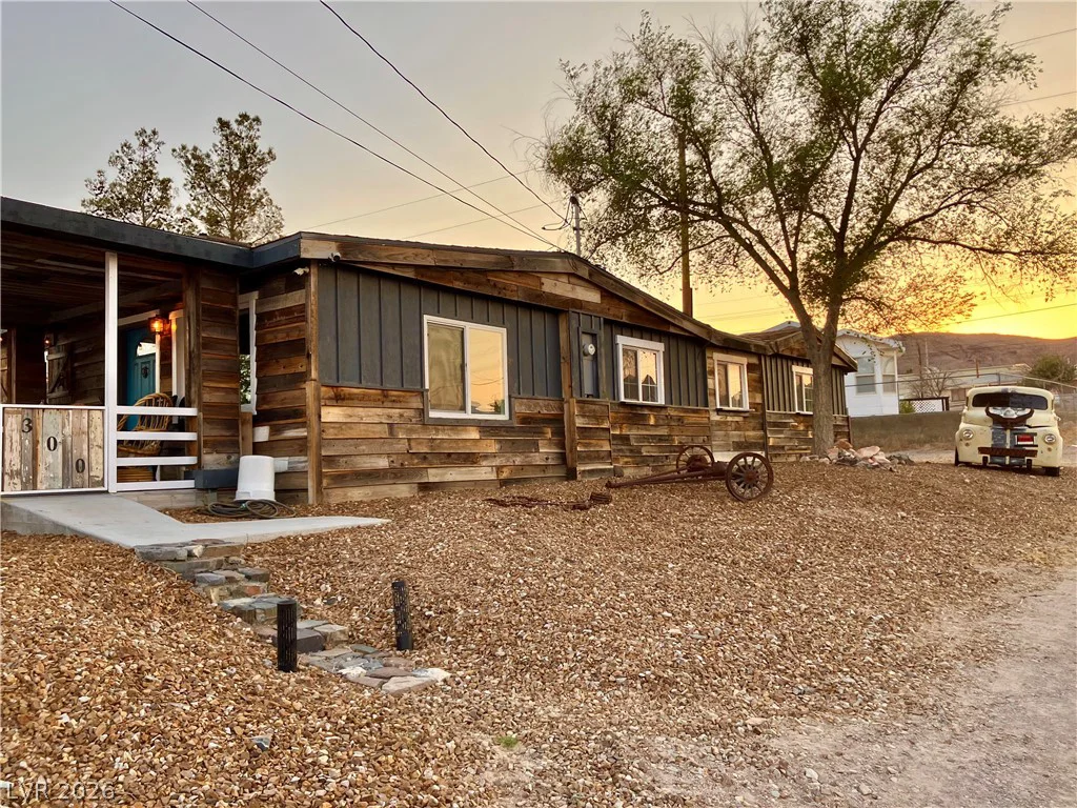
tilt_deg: +4.9
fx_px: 871
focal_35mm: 28
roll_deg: +2.4
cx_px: 538
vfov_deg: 49.7
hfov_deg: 63.4
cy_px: 404
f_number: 1.8
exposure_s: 1/246
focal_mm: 3.99
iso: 25
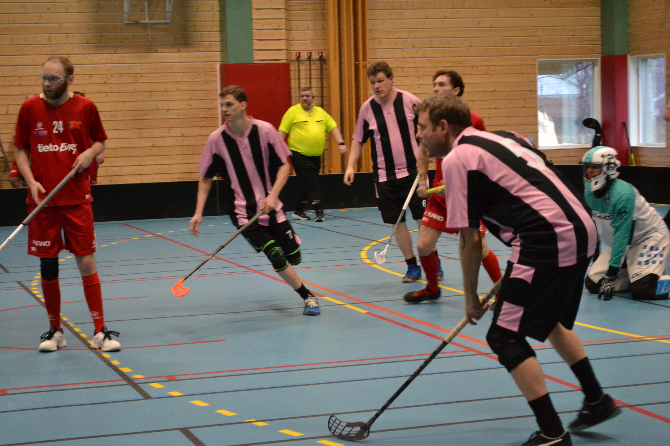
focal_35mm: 82
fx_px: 1535
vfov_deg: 16.6
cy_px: 223
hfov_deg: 24.6
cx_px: 335
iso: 3200
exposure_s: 1/160
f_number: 5.6
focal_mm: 55
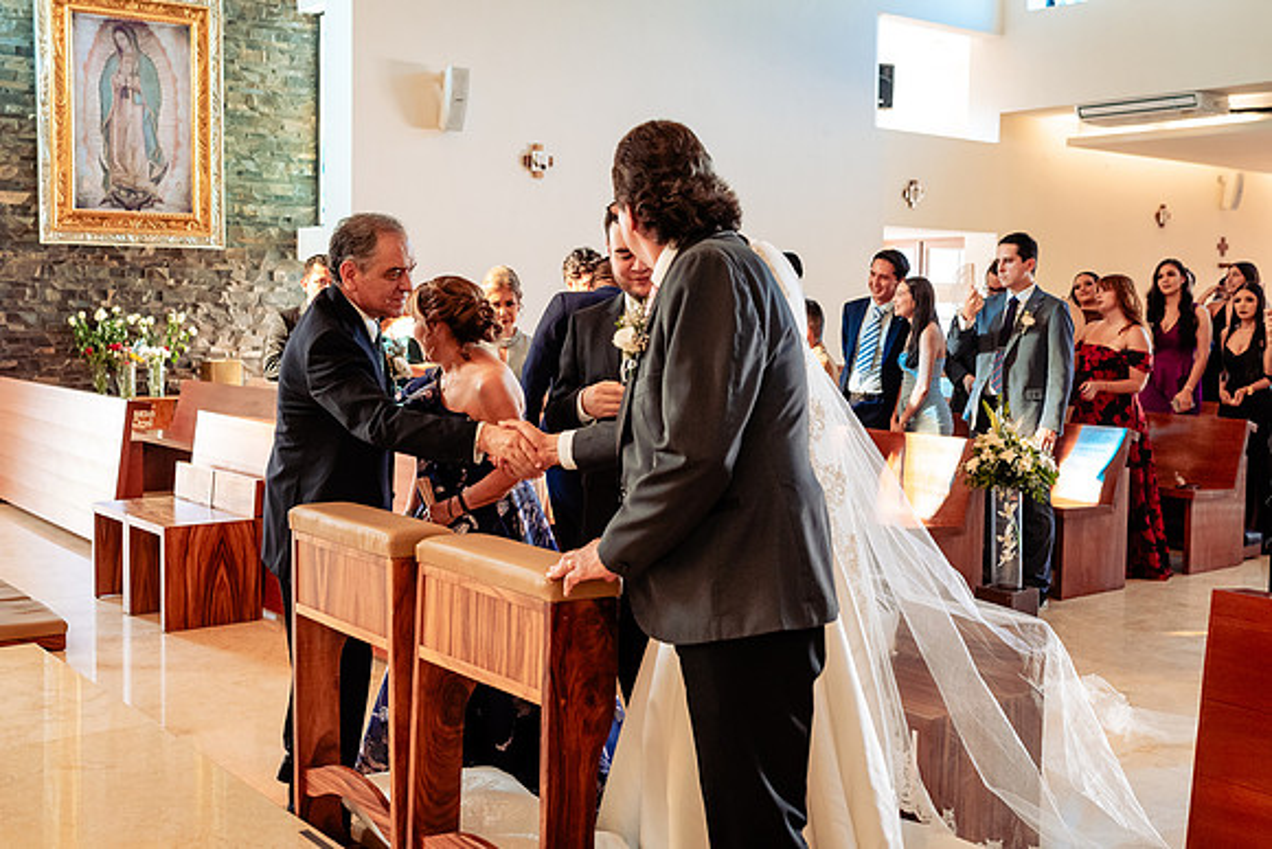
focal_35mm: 41
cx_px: 574
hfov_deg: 47.5
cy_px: 386
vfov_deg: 32.8
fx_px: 1442
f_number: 4.5
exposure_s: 1/125
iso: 2000
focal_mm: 35
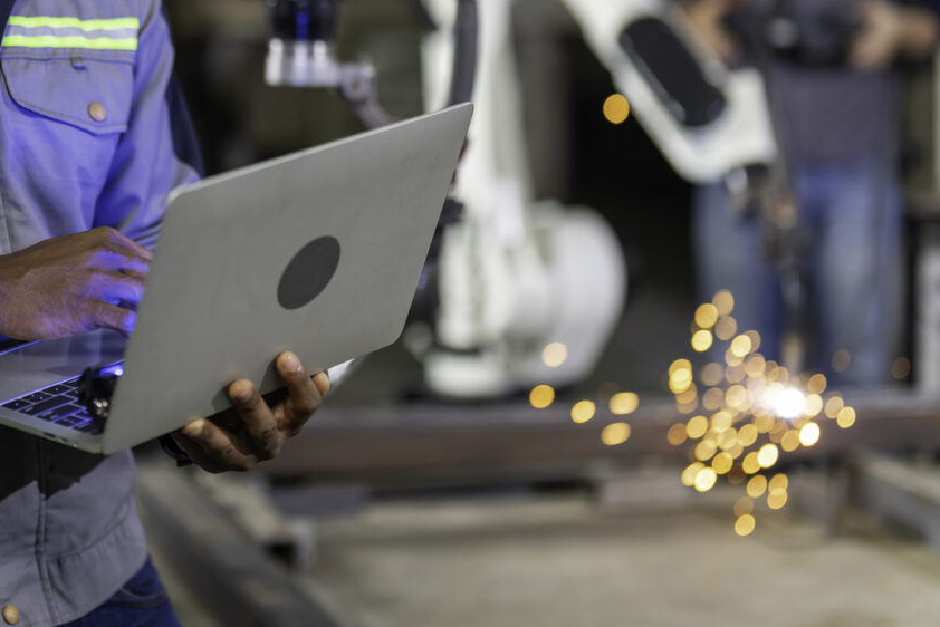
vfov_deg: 14.3
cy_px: 82
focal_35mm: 95
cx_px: 256
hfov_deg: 21.3
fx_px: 2481
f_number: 1.2
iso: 160
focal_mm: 50
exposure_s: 1/250
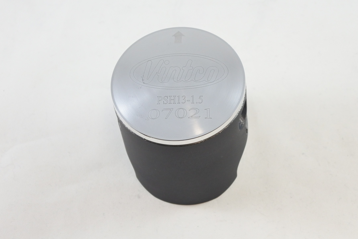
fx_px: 557
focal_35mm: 56
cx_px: 179
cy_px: 120
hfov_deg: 35.6
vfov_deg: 24.2
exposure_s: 1/125
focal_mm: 21
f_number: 4.8
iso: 640
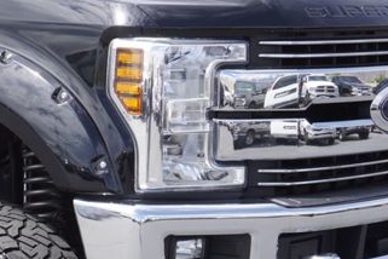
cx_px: -65
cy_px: 180
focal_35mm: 115
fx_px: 1239
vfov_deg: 11.9
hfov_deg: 17.1
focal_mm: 24
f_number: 7.1
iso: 100
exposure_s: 1/200
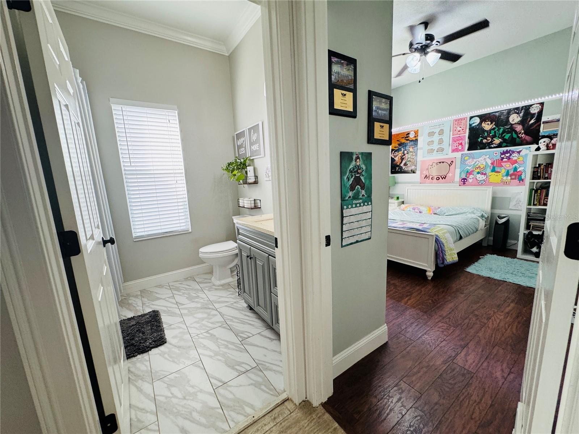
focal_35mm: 14
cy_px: 217
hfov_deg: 102.1
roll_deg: +2.2
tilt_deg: -9.6
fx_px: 234
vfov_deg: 85.7
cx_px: 290
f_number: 2.2
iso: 200
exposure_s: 1/120
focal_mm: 2.22
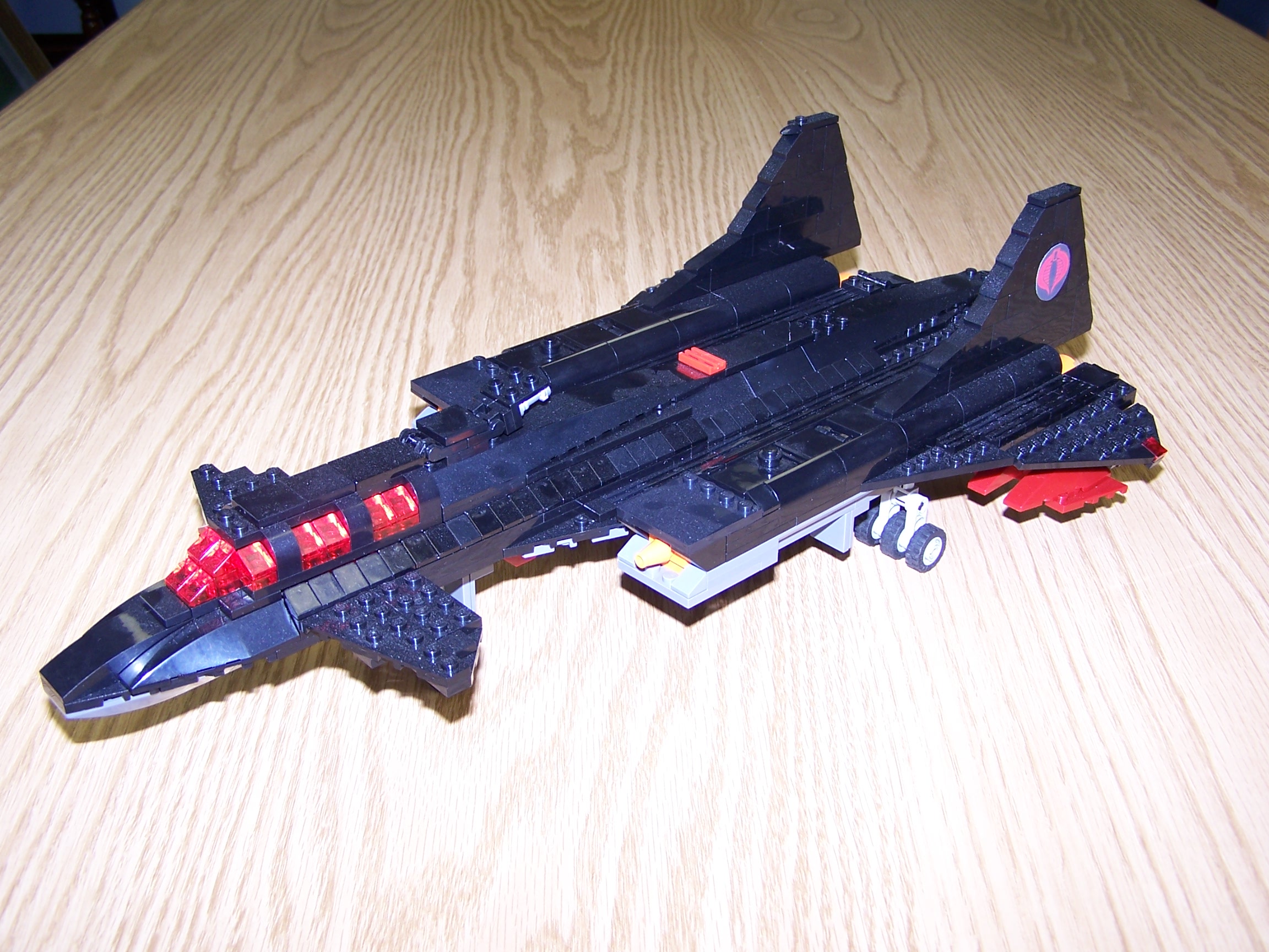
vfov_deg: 37.7
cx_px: 634
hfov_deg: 49.0
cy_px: 476
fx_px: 1393
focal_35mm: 38
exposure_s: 1/60
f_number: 2.8
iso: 80
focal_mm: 6.3
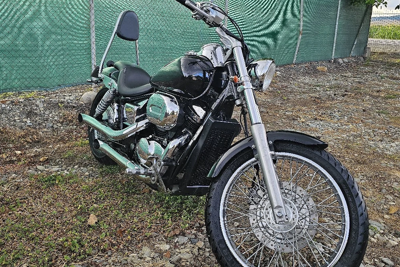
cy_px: 100
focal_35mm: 32
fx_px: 355
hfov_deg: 58.7
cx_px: 200
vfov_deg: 40.8
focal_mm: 6.3
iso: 50
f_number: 1.7
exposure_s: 1/182
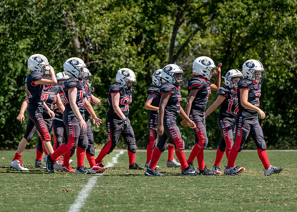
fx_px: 1907
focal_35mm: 226
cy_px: 112
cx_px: 138
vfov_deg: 6.4
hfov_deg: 8.9
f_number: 5.6
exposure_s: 1/1600
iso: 400
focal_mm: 179
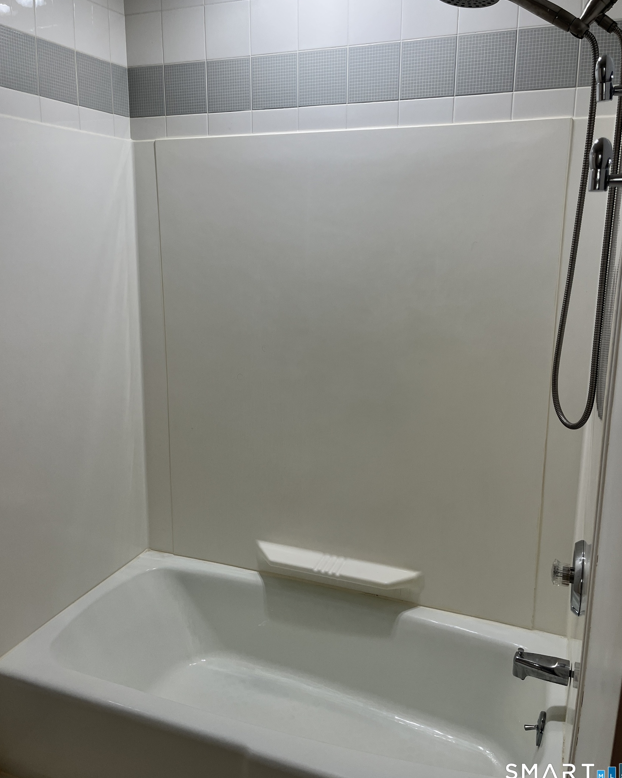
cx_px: 313
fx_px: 644
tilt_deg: -9.2
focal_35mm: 28
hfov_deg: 51.5
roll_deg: -0.3
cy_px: 359
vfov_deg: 62.1
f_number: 1.6
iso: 50
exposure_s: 1/120
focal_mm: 5.1
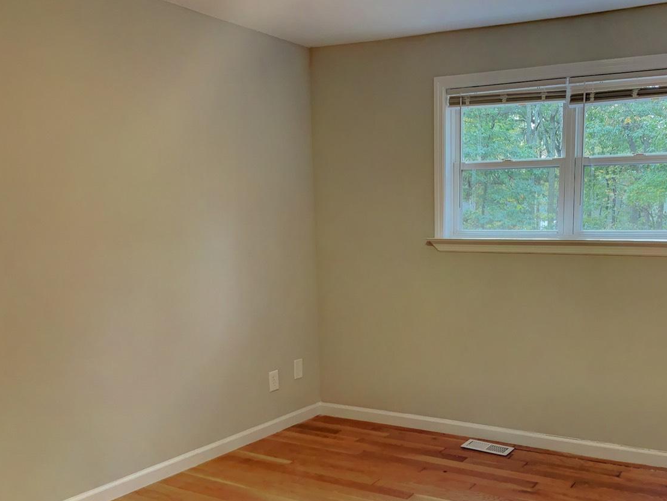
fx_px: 694
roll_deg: +0.1
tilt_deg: -7.1
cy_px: 327
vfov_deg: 39.3
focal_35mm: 36
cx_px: 440
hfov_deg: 50.5
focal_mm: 4.25
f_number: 1.8
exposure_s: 1/30
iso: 32
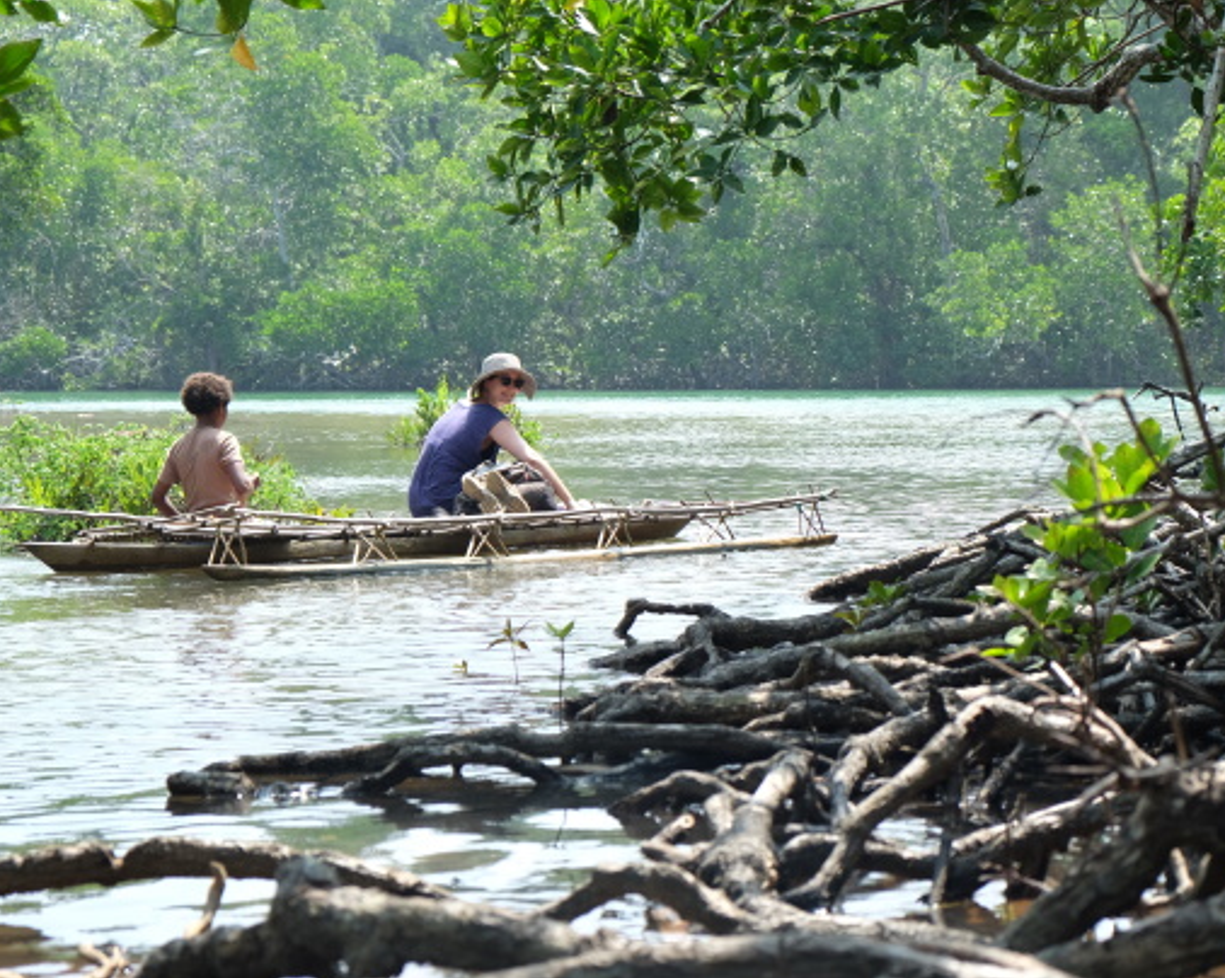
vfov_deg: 16.3
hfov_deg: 20.4
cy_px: 488
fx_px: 3405
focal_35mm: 94
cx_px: 717
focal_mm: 55
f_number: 4.5
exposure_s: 1/280
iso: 200
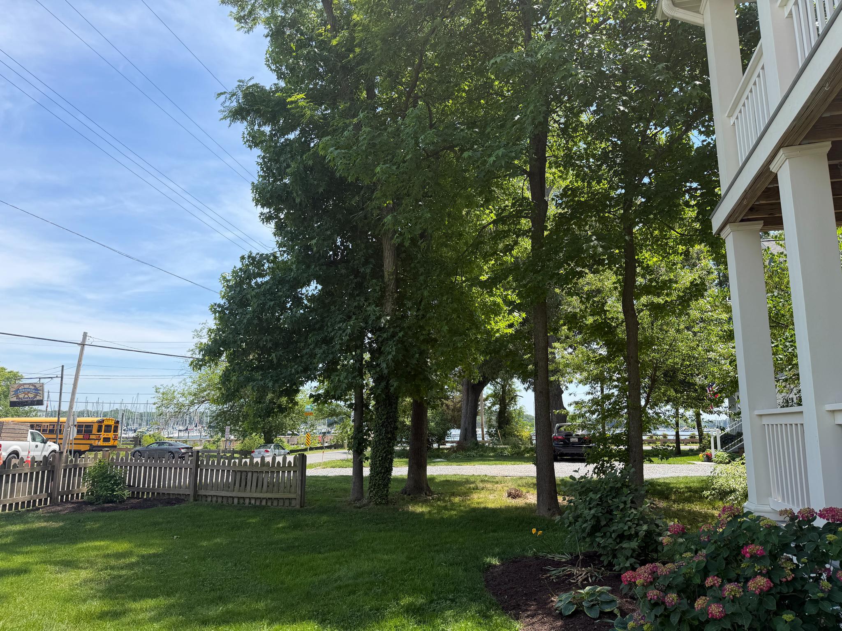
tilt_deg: +10.1
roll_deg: +0.1
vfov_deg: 56.8
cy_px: 316
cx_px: 421
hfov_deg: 71.6
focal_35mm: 24
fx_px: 584
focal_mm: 6.76
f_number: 1.78
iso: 80
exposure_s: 1/2611
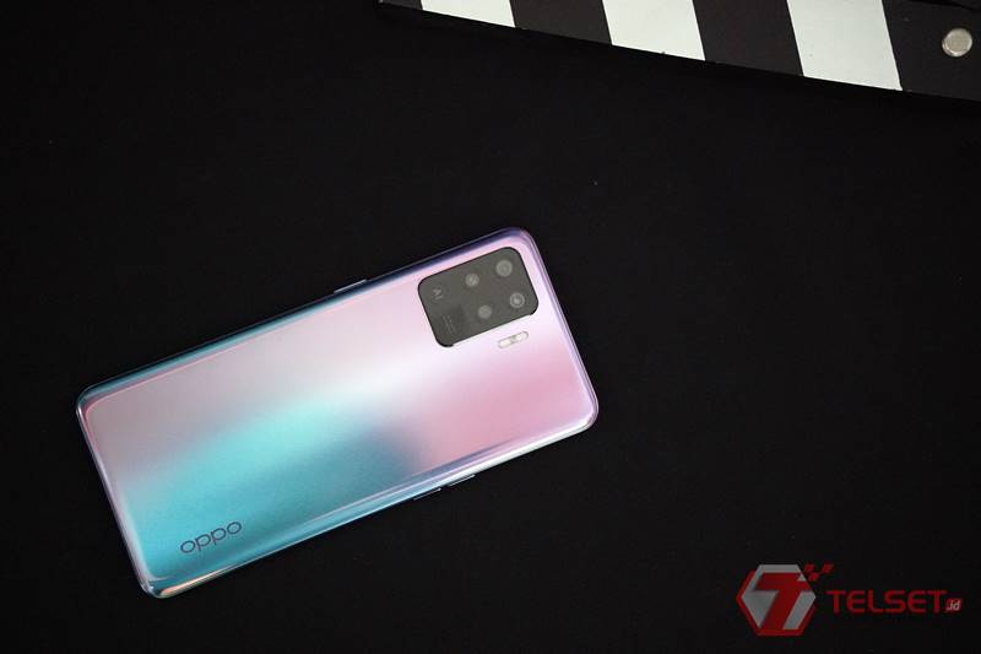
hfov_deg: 24.2
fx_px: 2288
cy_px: 327
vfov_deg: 16.3
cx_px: 490
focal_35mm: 84
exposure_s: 1/500
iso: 6400
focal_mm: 56
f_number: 1.4
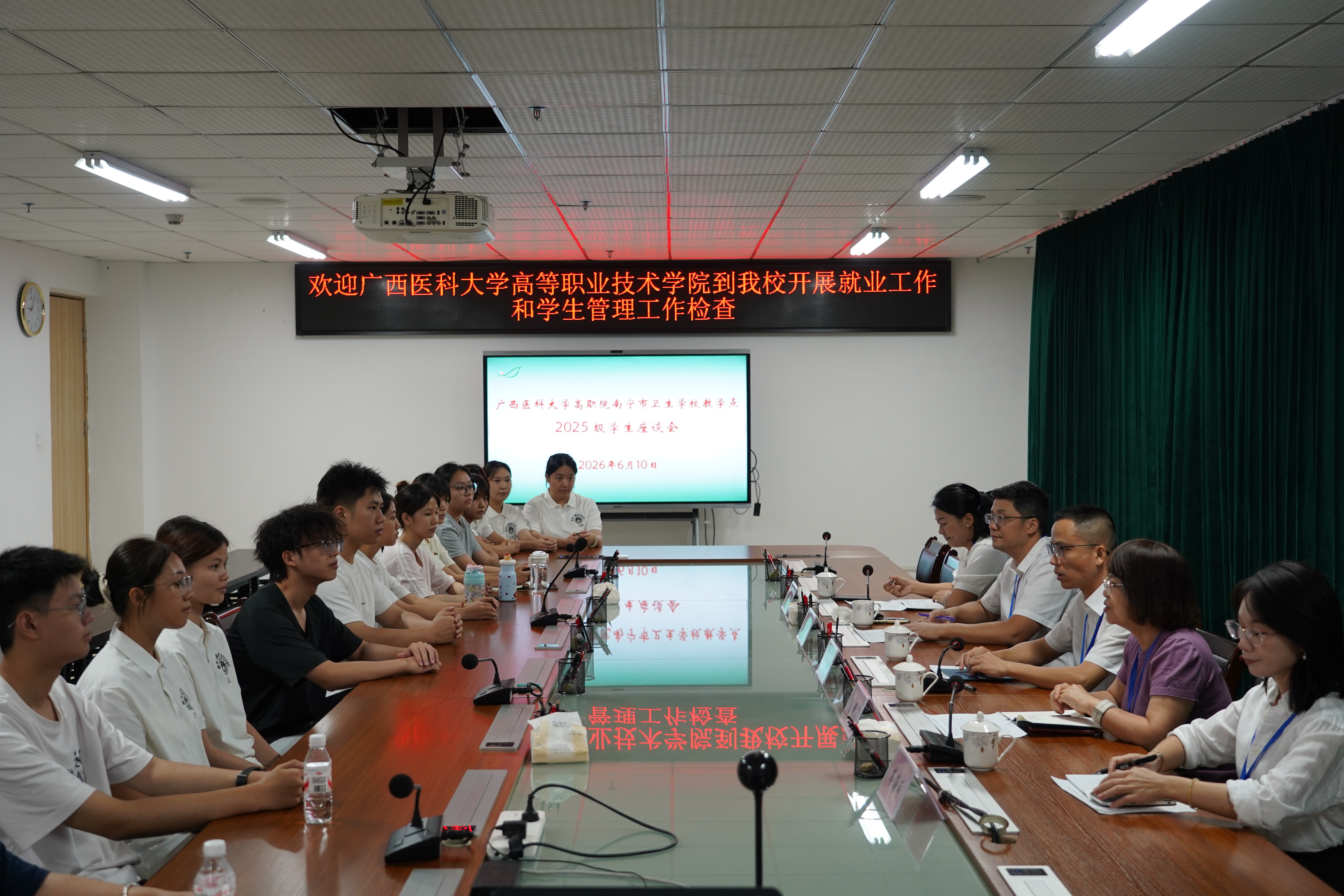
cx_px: 672
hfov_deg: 47.4
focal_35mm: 41
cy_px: 448
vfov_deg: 32.6
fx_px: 1531
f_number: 4
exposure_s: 1/100
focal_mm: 41
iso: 1000
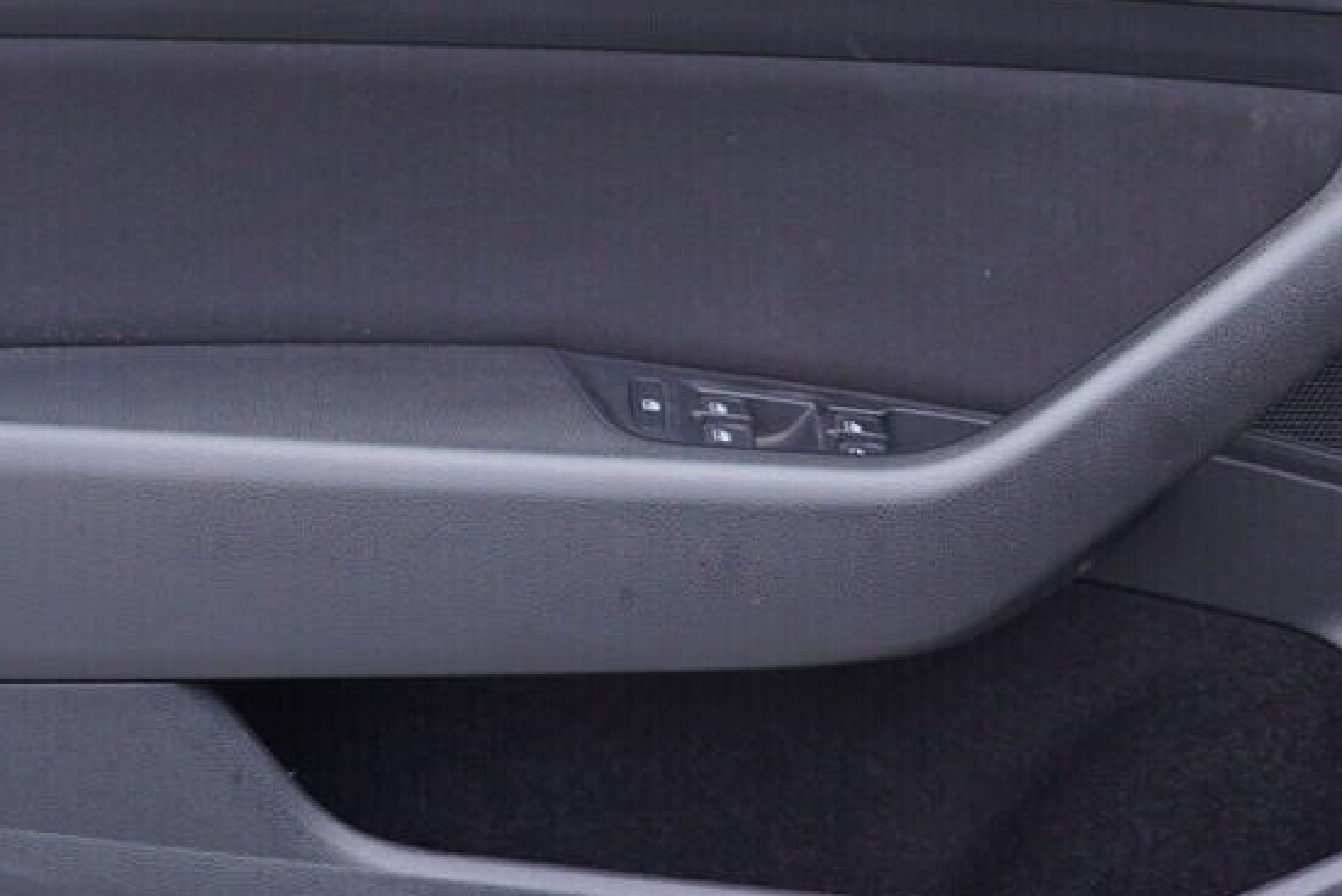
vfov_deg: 14.6
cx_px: 799
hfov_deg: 21.6
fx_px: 3506
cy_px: 460
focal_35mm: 94
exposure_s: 1/40
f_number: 2.8
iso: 125
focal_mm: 24
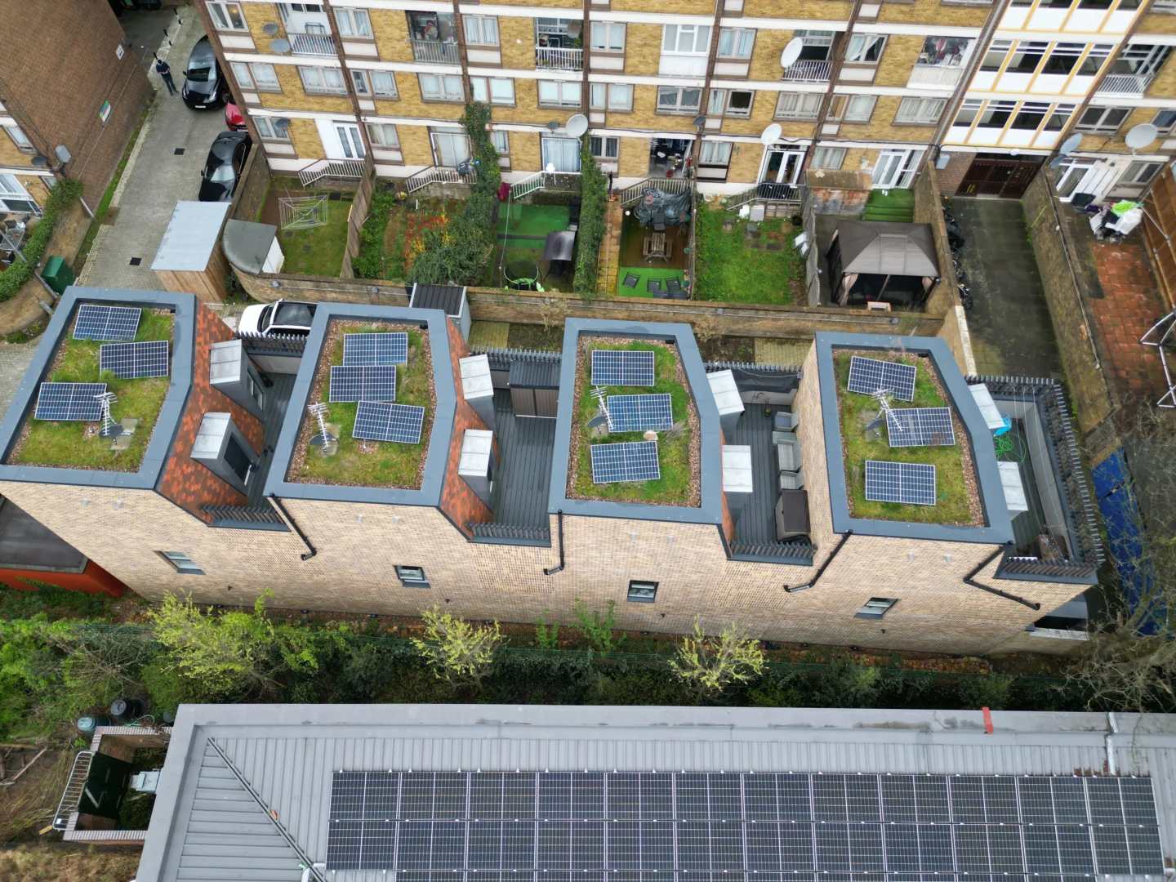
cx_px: 588
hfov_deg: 71.6
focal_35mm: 24
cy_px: 441
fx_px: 815
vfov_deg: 56.8
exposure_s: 1/500
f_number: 1.7
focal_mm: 6.72
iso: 140
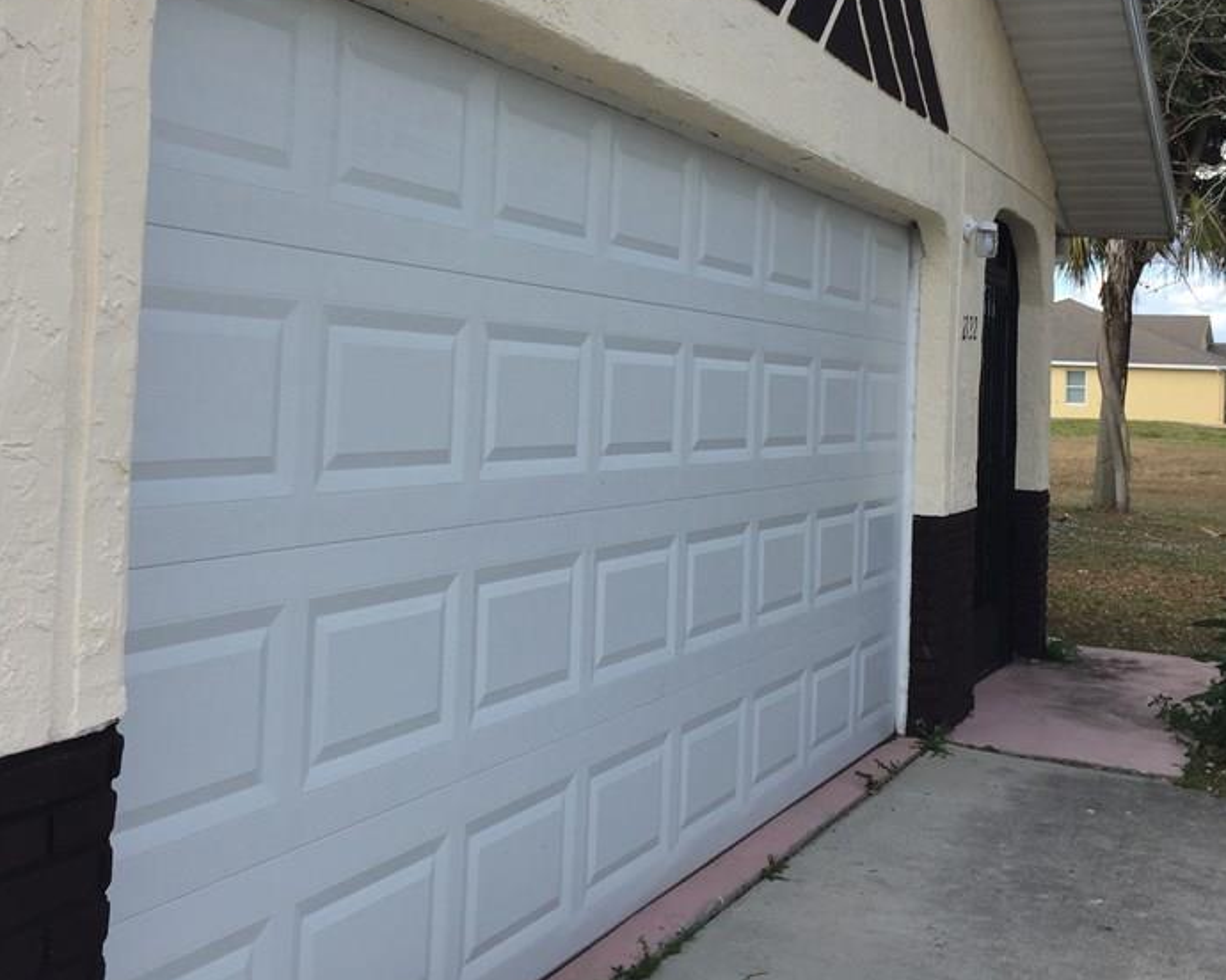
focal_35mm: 42
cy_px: 343
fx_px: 1524
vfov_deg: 35.4
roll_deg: -2.9
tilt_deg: +1.4
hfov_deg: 43.8
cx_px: 593
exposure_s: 1/682
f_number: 2.2
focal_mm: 4.15
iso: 32
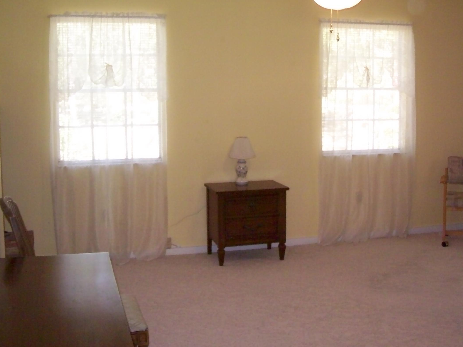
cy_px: 140
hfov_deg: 42.9
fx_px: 588
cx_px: 250
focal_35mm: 44
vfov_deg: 32.8
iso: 160
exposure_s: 1/64
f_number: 2.7
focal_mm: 6
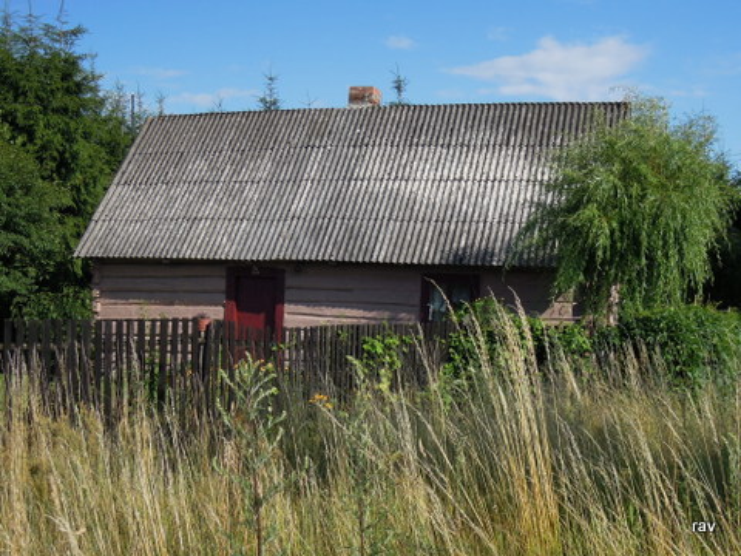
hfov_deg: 38.2
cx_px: 370
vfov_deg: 29.1
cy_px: 278
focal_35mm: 50
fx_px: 1070
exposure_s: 1/1250
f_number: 3.7
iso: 160
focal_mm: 9
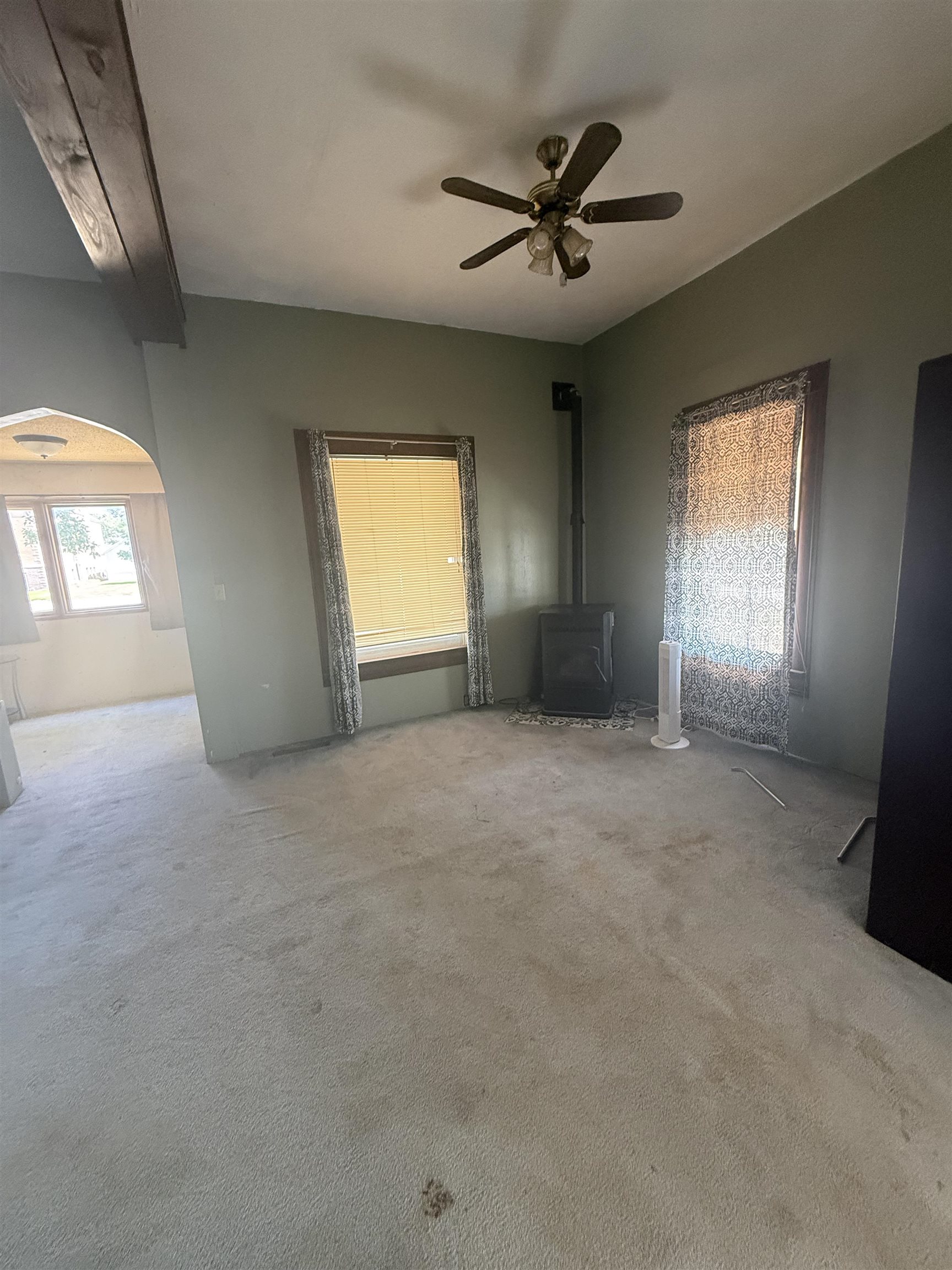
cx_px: 476
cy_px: 635
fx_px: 513
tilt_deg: -9.0
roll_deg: +3.0
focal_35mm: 14
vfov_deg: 102.1
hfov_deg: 85.7
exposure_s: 1/60
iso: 500
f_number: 2.2
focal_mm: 2.22
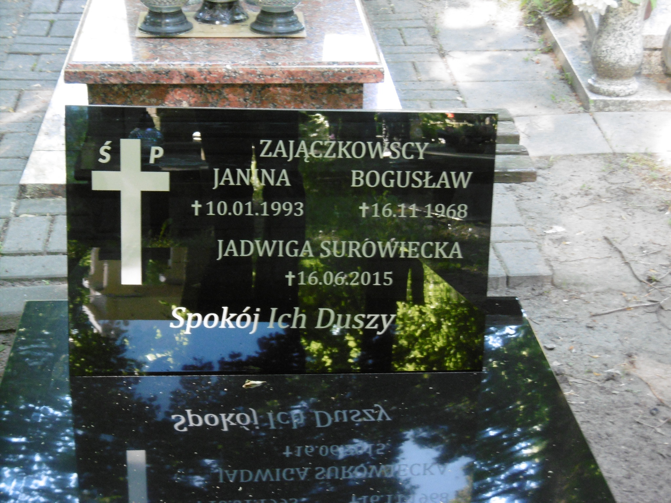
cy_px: 252
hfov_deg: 25.0
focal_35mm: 78
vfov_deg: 18.9
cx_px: 336
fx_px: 1512
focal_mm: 14
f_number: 4.5
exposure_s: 1/20
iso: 400
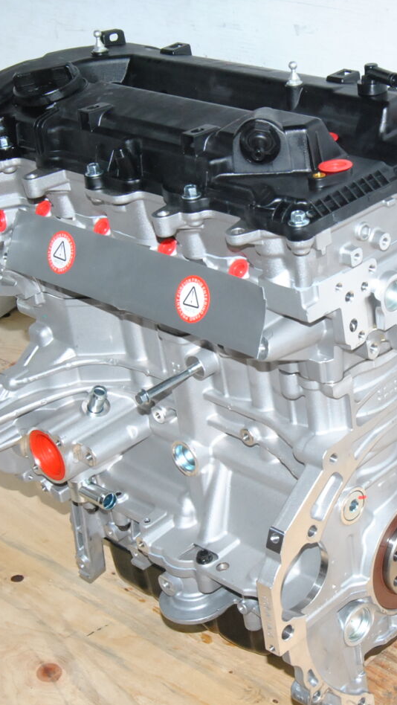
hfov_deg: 17.4
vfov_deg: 30.6
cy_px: 358
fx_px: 1290
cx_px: 315
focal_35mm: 69
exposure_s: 1/200
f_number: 13
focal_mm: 26
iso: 800
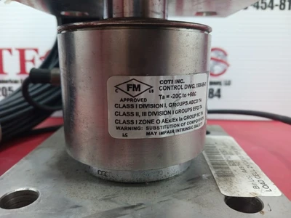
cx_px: 146
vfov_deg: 51.4
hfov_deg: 65.3
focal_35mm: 27
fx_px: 227
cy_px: 109
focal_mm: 4
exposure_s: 1/50
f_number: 1.8
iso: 32
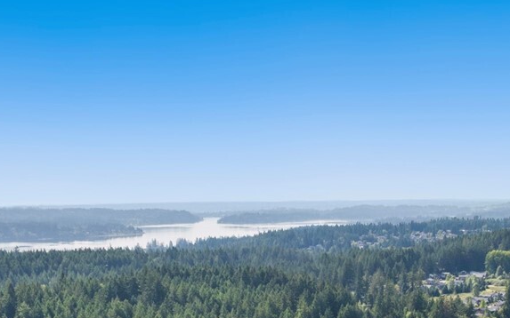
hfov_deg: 28.9
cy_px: 394
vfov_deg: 17.4
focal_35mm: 71
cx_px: 303
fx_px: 987
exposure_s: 1/80
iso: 100
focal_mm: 12.29
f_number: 4
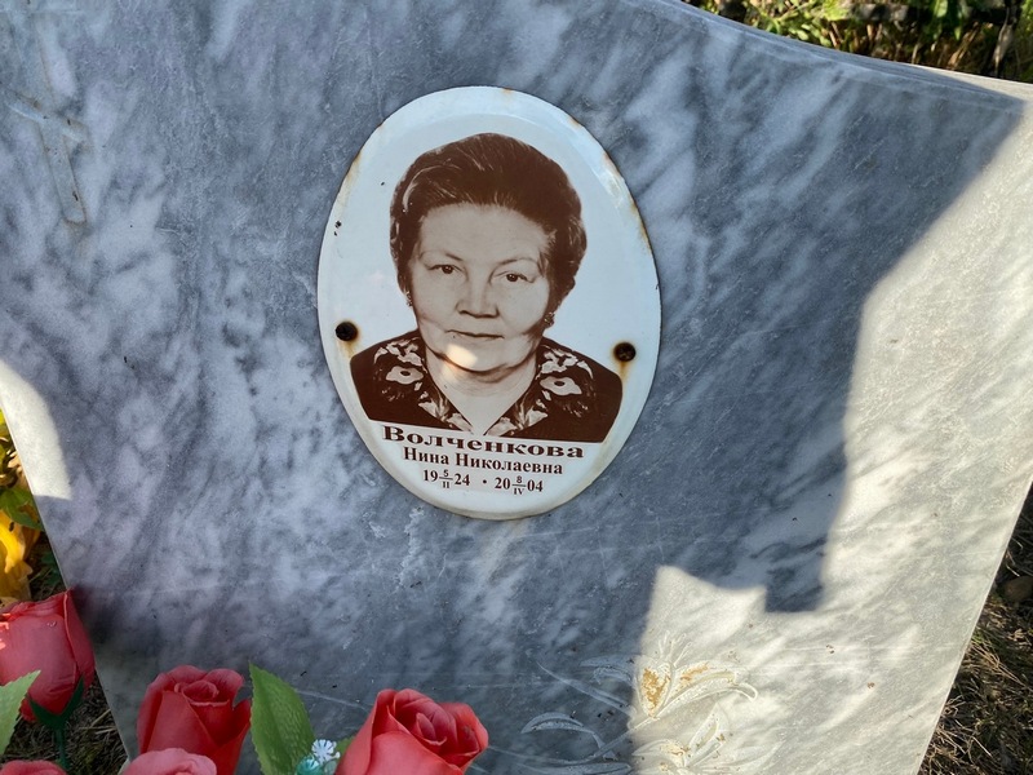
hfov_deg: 67.3
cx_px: 516
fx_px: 776
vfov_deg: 53.1
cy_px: 388
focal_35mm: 26
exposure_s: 1/1114
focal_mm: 4.25
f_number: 1.8
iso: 32
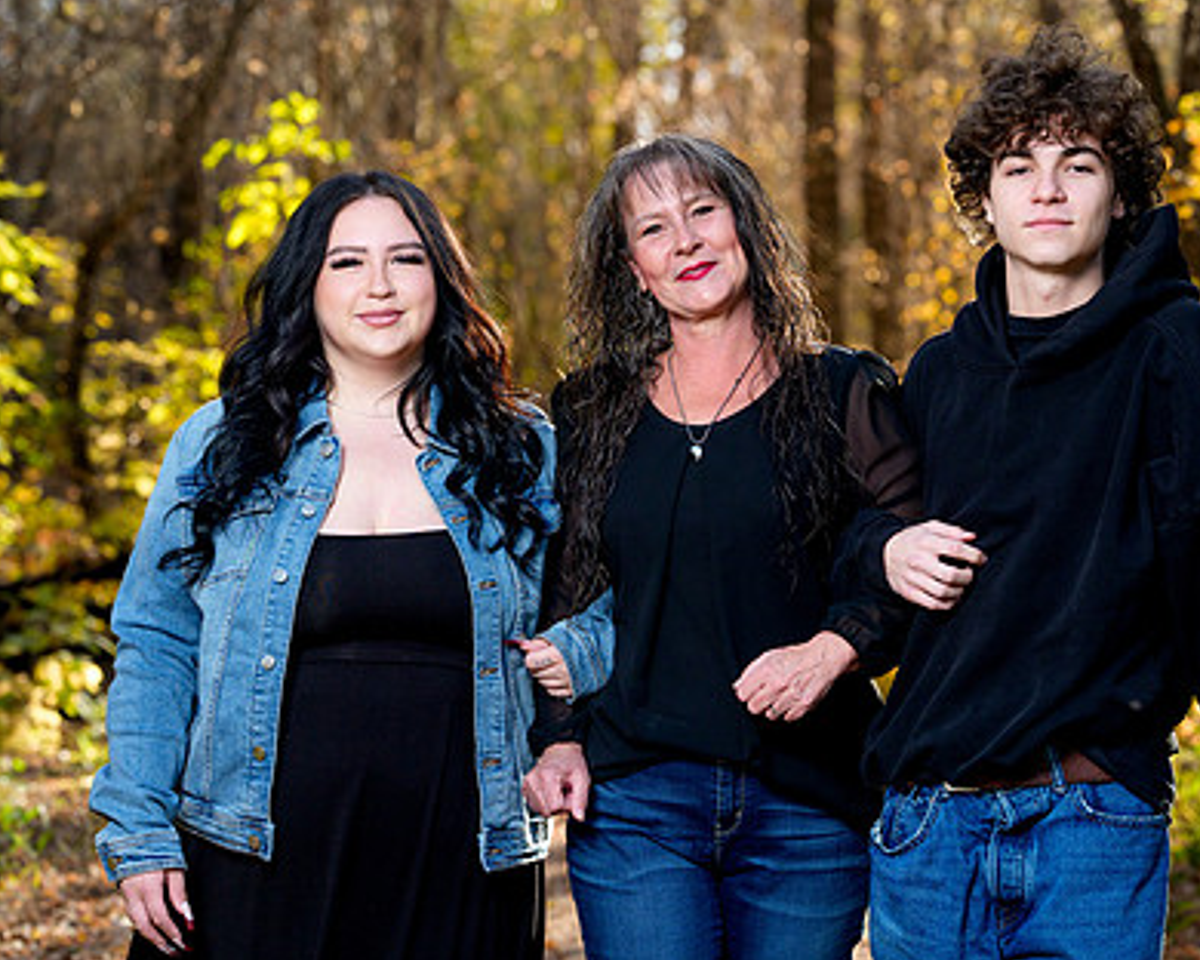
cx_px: 717
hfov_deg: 17.0
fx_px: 4013
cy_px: 463
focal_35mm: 113
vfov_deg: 13.6
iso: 400
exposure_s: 1/160
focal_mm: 81
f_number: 4
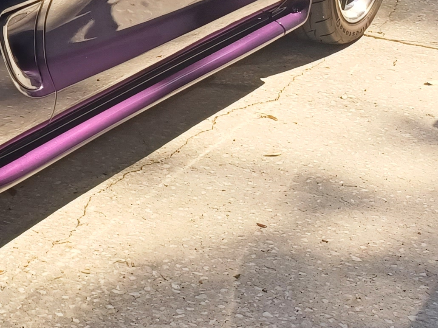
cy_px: 48
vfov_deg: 15.1
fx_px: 1227
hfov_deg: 17.8
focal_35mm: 97
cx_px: -245
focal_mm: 4.6
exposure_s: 1/128
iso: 32
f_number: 1.8
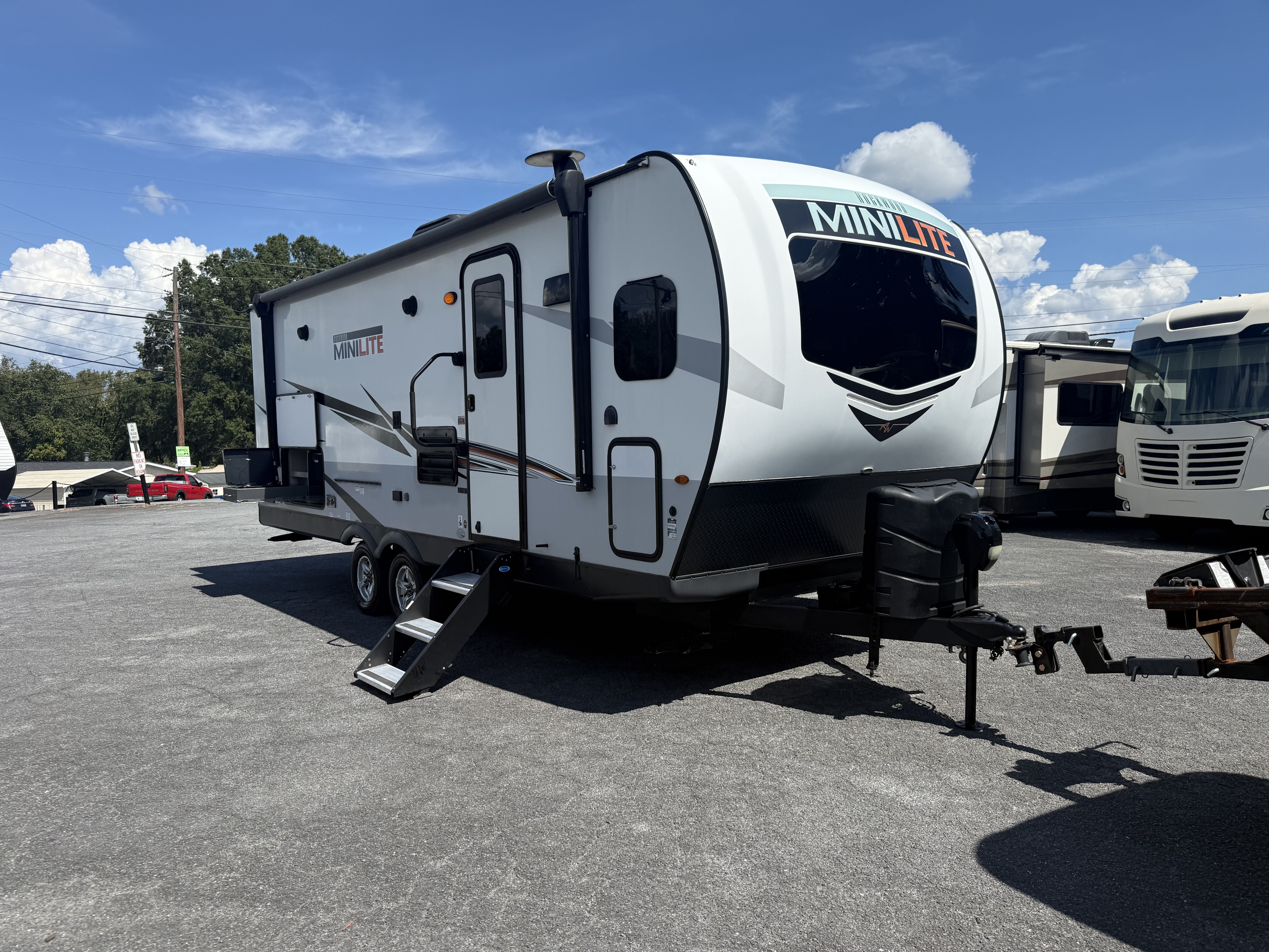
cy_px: 476
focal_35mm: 24
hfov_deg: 71.6
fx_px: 880
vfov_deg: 56.8
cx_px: 634
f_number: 1.78
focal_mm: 6.76
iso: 100
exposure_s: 1/5714
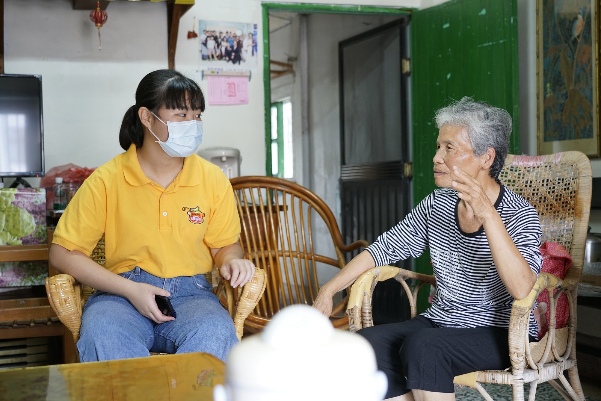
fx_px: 835
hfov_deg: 39.6
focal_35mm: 50
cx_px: 300
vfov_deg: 27.0
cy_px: 200
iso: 1000
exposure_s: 1/40
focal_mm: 50
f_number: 4.5
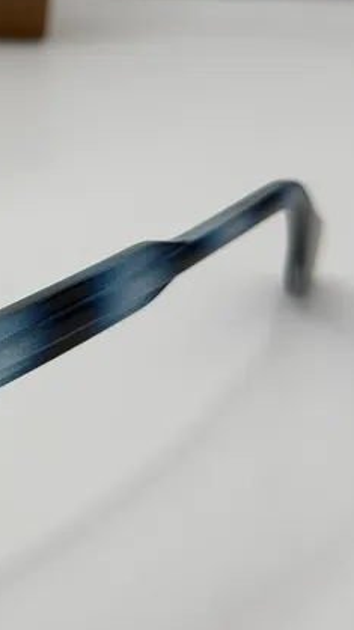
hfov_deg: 8.9
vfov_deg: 16.7
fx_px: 2137
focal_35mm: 128
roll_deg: +0.5
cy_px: 247
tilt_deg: -25.1
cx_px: -348
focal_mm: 6.76
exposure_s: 1/625
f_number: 1.78
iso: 64
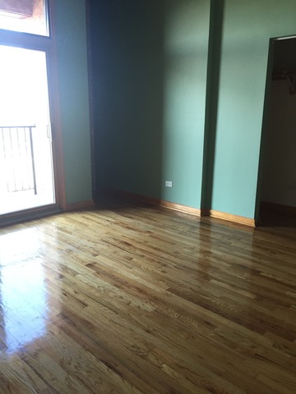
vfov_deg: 61.7
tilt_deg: -13.3
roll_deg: -0.7
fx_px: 331
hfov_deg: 48.2
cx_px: 148
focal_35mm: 29
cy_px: 197
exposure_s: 1/30
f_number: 2.2
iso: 40
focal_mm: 4.15
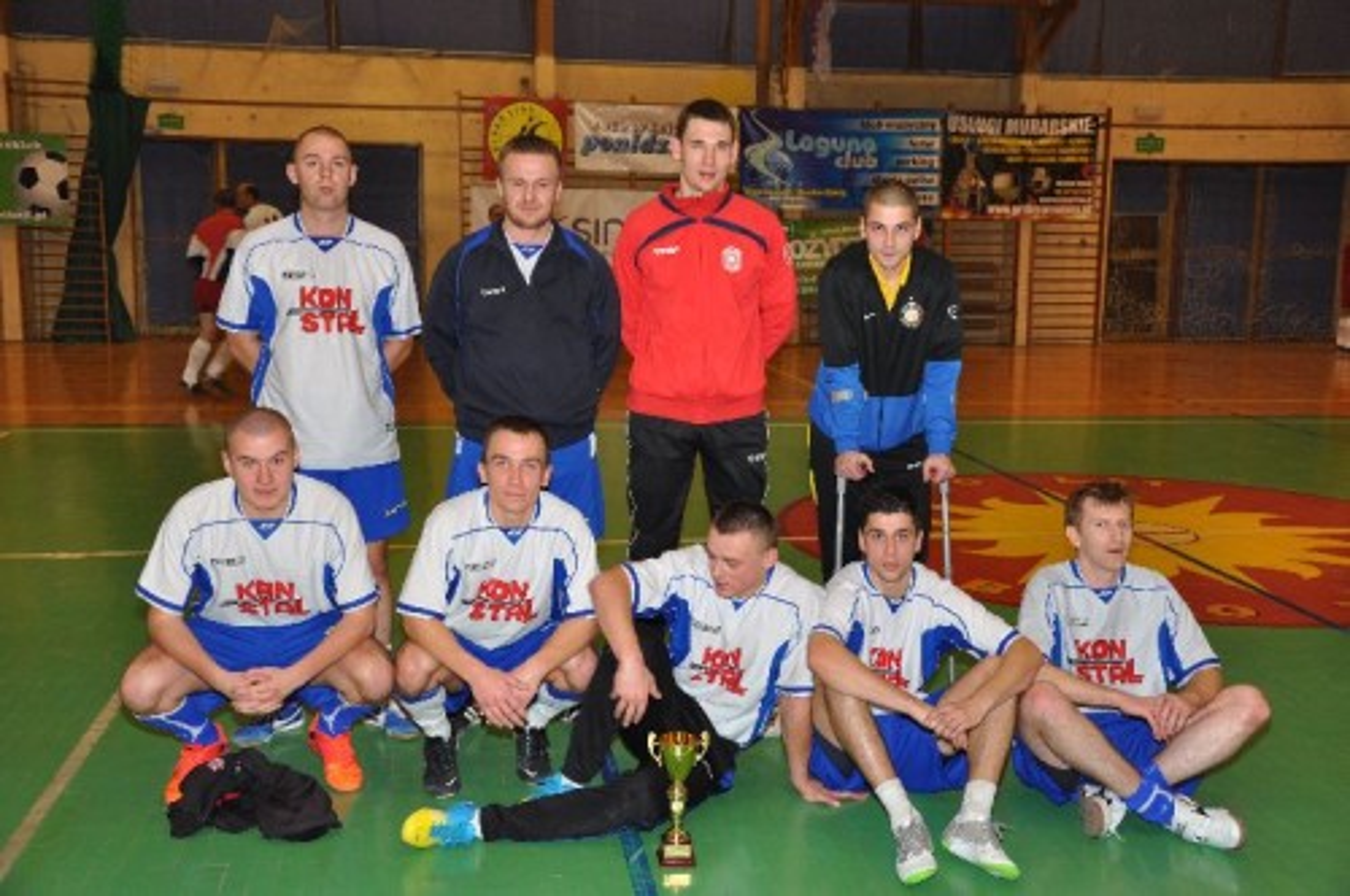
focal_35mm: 42
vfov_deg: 31.8
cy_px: 448
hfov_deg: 46.5
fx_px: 1573
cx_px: 675
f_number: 4
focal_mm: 28
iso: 200
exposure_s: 1/60
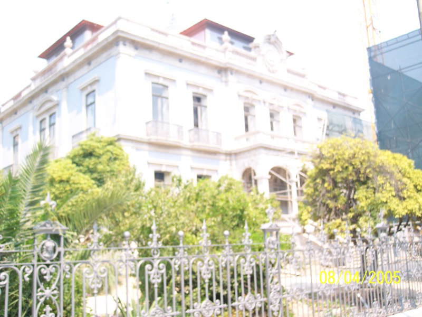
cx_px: 211
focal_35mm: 38
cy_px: 158
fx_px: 463
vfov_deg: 37.7
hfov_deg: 49.0
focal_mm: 8
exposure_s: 1/350
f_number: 2.8
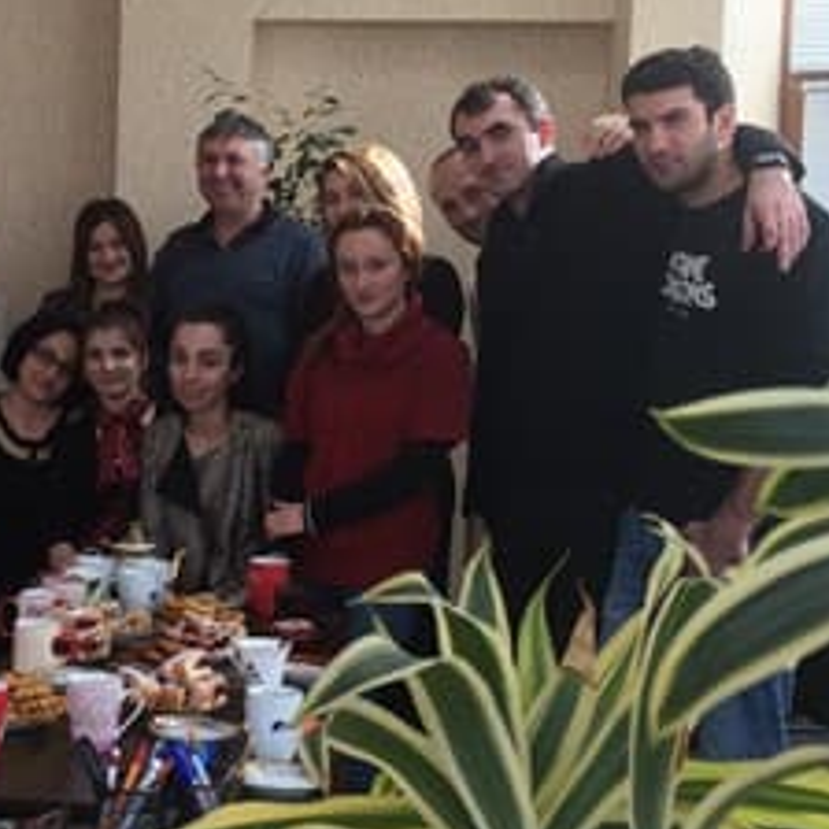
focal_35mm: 68
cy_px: 337
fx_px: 1842
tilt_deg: -3.5
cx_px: 102
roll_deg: -1.0
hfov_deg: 24.7
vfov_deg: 25.3
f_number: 2.2
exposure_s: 1/100
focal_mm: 4.15
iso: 50
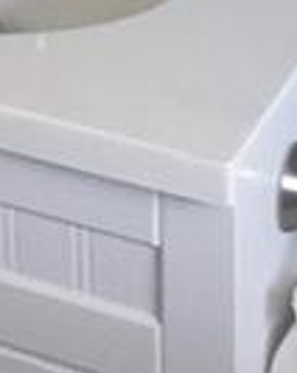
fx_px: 1740
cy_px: -345
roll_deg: +5.2
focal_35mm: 158
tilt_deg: -14.3
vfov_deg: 11.2
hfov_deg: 9.4
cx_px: -188
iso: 80
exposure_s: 1/15
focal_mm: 3.99
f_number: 1.8
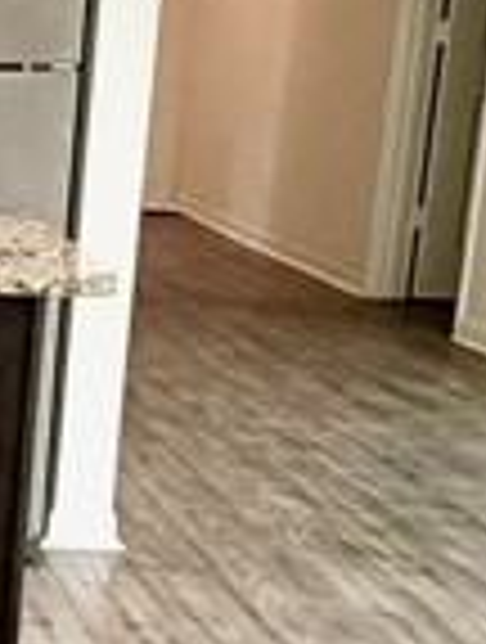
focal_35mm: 100
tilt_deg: -11.9
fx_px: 1864
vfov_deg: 19.6
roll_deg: -0.7
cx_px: -738
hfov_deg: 11.7
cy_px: 401
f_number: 2.2
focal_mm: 2.22
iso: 100
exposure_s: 1/120
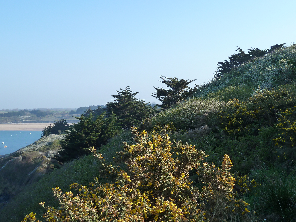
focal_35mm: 44
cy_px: 111
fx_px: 376
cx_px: 148
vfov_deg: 32.9
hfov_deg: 42.9
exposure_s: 1/320
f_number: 4
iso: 125
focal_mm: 7.3
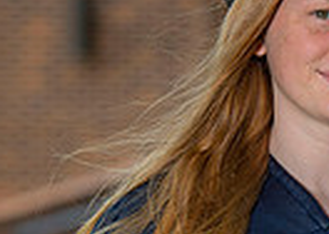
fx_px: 5423
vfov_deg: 2.5
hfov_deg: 3.5
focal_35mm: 581
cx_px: 470
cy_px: 90
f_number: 5.6
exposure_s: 1/250
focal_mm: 122
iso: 80
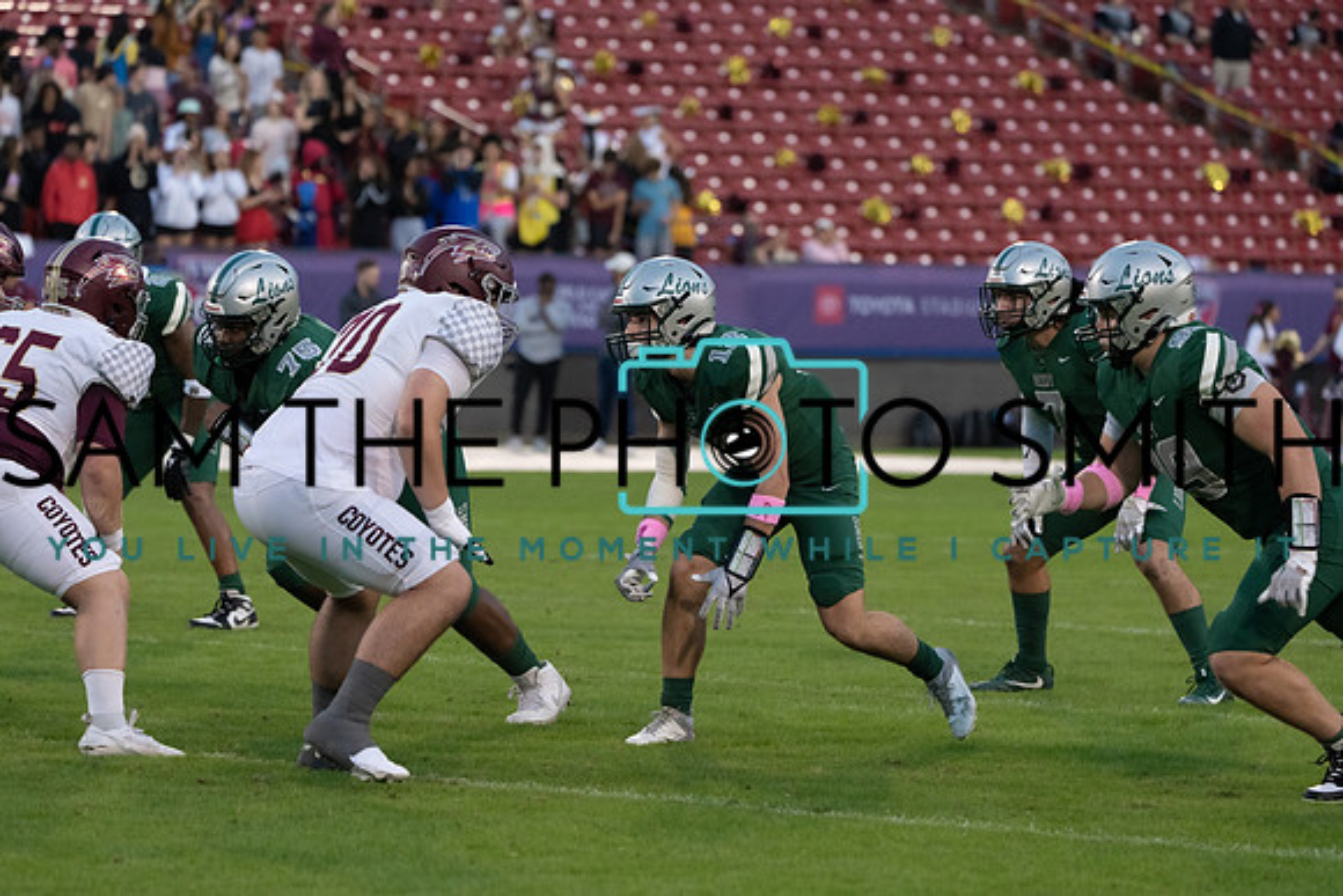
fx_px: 8657
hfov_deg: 8.9
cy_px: 448
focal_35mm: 232
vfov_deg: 5.9
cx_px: 672
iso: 4000
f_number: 5.6
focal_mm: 232
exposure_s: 1/1250
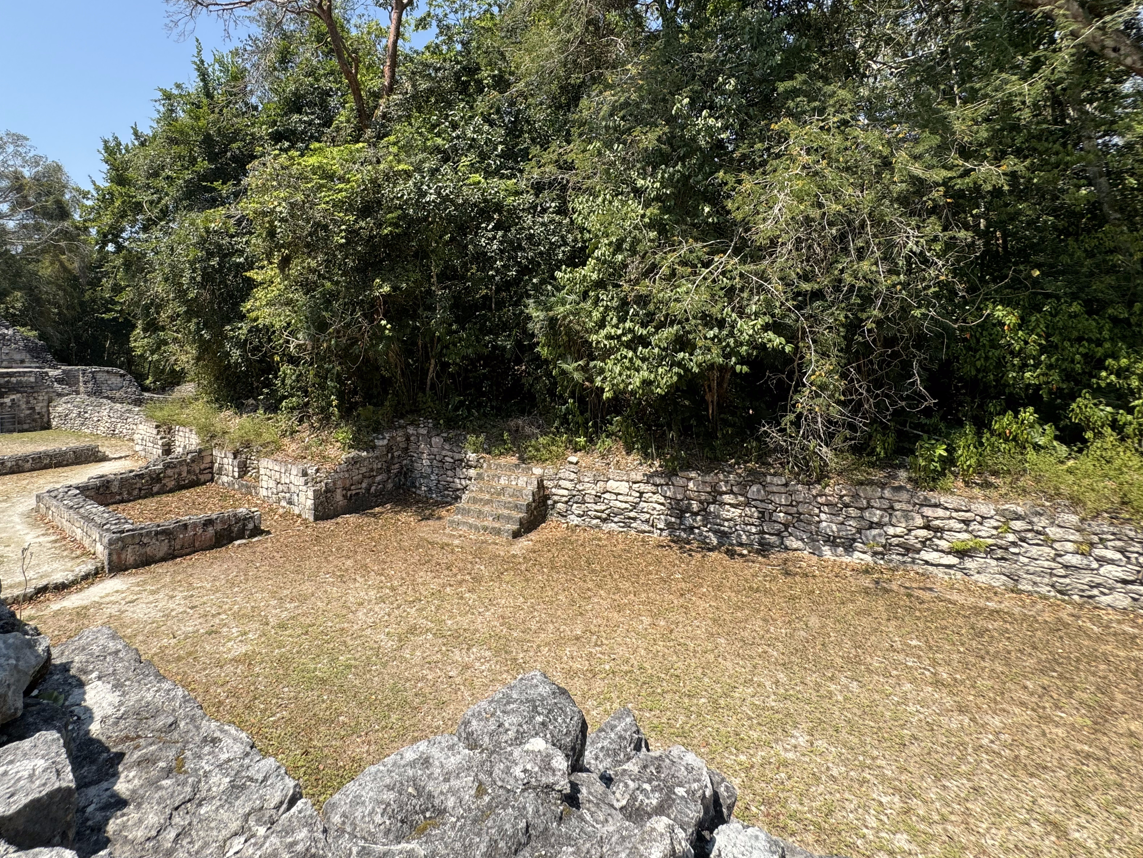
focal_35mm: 18
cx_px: 483
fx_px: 594
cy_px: 312
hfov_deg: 87.1
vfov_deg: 70.2
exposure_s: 1/944
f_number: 2.2
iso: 40
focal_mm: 2.22
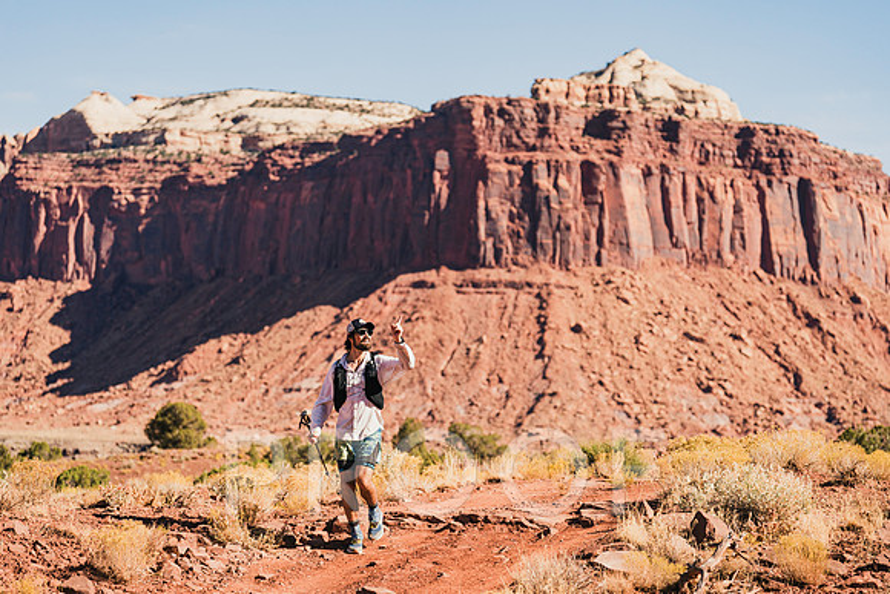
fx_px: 2201
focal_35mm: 89
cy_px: 297
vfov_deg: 15.4
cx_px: 445
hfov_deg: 22.9
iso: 160
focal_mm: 89
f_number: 2.8
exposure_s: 1/1250
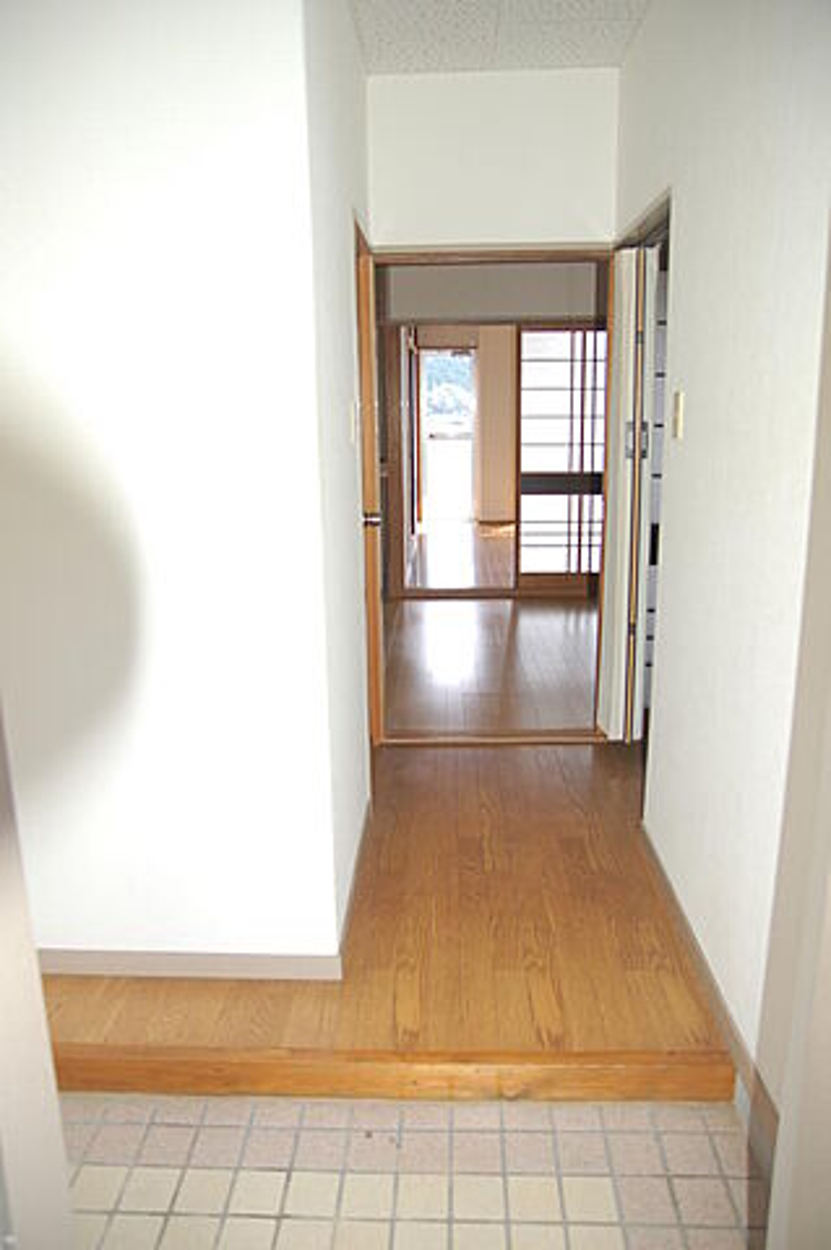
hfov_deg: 28.0
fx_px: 1665
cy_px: 625
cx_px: 416
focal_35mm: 48
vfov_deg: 41.2
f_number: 3.2
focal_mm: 32
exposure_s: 1/500
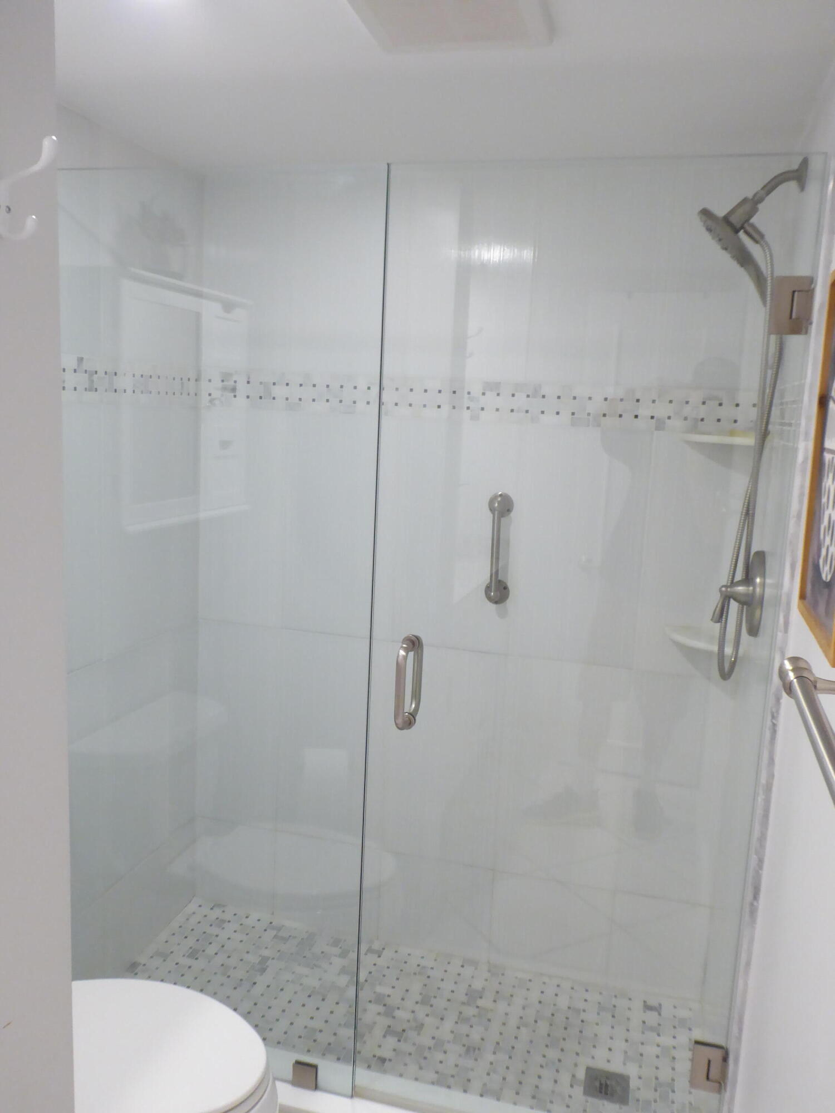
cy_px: 556
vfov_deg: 61.7
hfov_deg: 48.2
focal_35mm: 29
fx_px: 933
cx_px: 418
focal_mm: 5
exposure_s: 1/25
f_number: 3.5
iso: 400
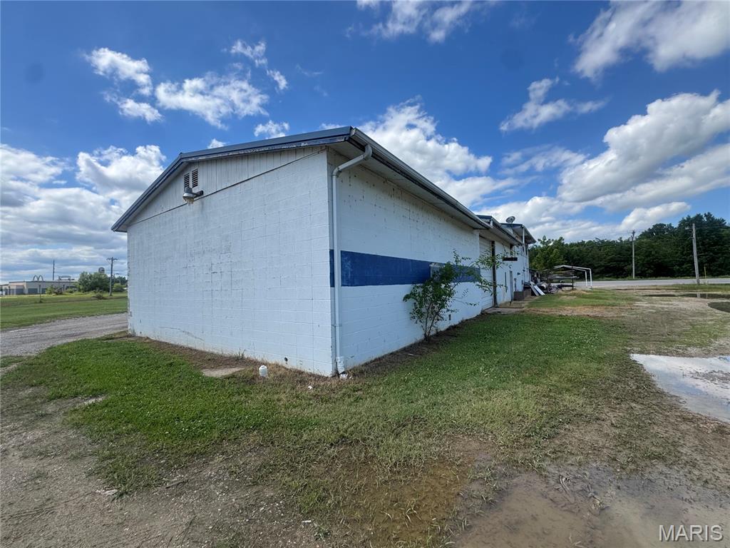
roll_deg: +1.1
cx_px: 365
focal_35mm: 14
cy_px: 274
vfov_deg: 85.7
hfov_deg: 102.1
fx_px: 295
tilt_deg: +2.2
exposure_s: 1/1672
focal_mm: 2.22
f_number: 2.2
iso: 50
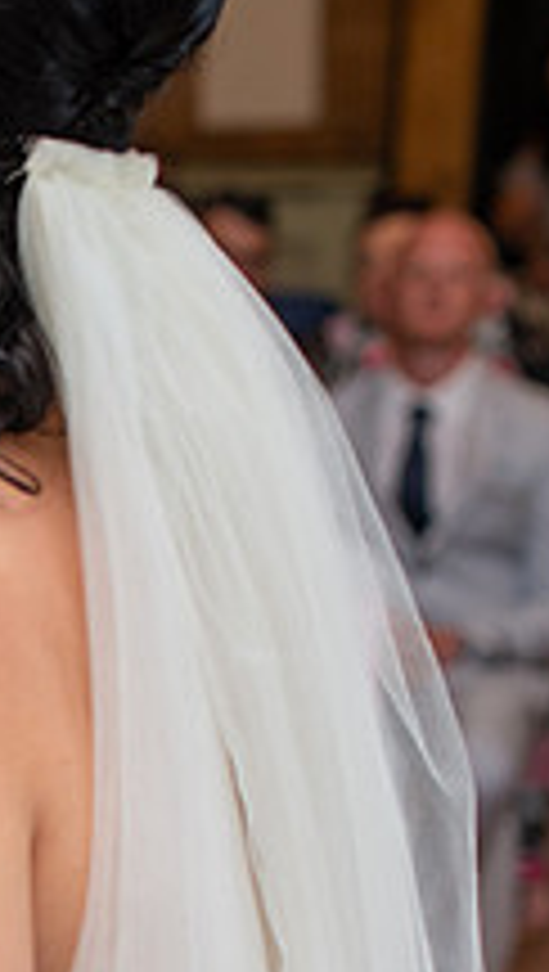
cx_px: -695
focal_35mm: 133
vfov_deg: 15.6
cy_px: 1102
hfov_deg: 8.5
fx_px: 3431
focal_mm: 35
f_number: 2.8
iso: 400
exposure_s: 1/100
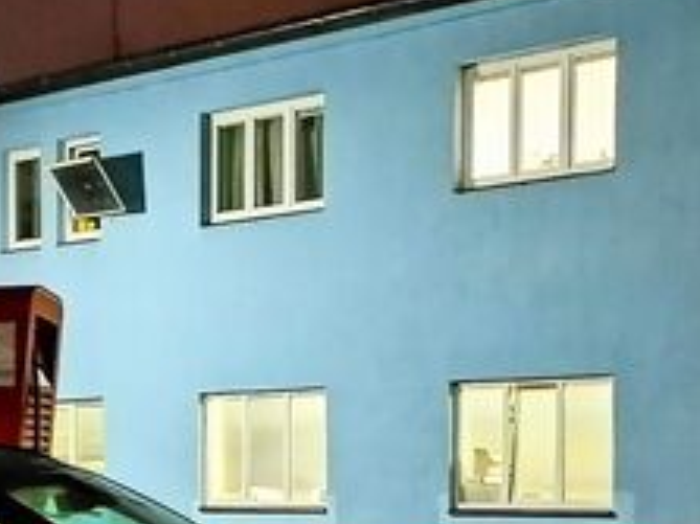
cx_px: -31
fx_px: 1981
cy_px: 568
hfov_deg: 19.4
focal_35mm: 98
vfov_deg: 14.7
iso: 1000
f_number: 1.8
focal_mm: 5.3
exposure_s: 1/1.67
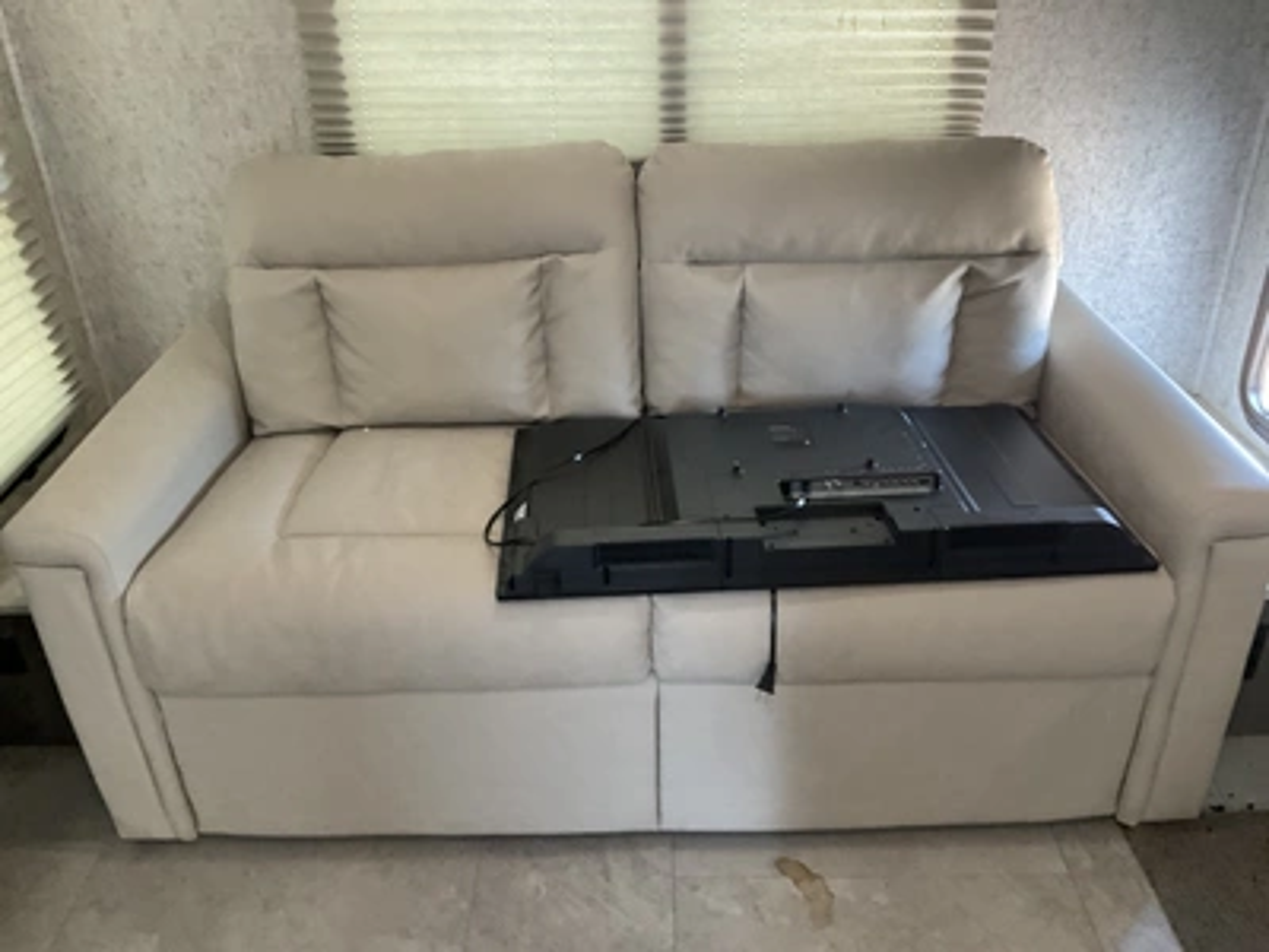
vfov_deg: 48.2
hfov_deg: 61.7
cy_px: 476
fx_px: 1063
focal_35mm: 29
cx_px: 634
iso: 160
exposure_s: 1/60
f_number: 1.8
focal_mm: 3
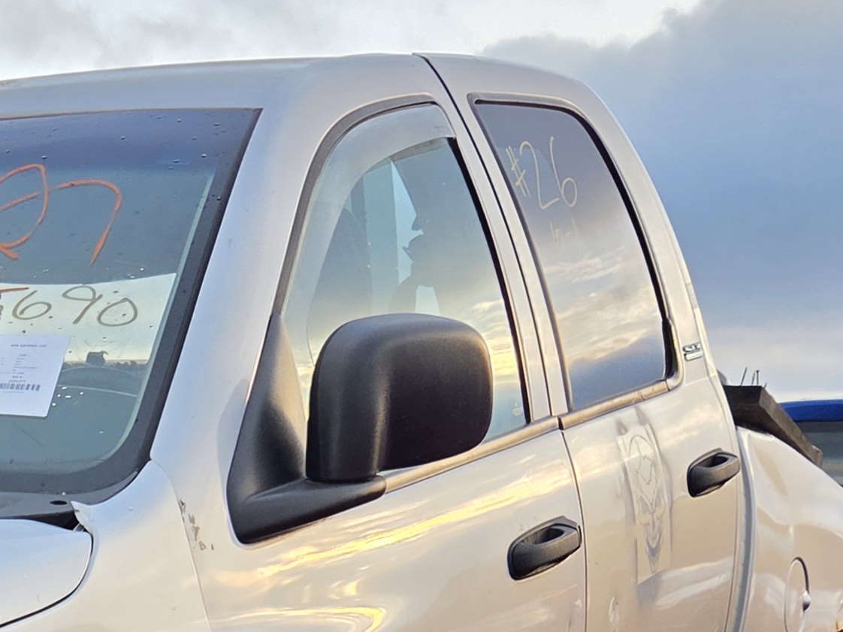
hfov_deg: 22.0
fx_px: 1997
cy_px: 912
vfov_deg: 16.6
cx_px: -174
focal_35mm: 82
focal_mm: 5.4
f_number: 1.8
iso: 80
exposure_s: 1/796
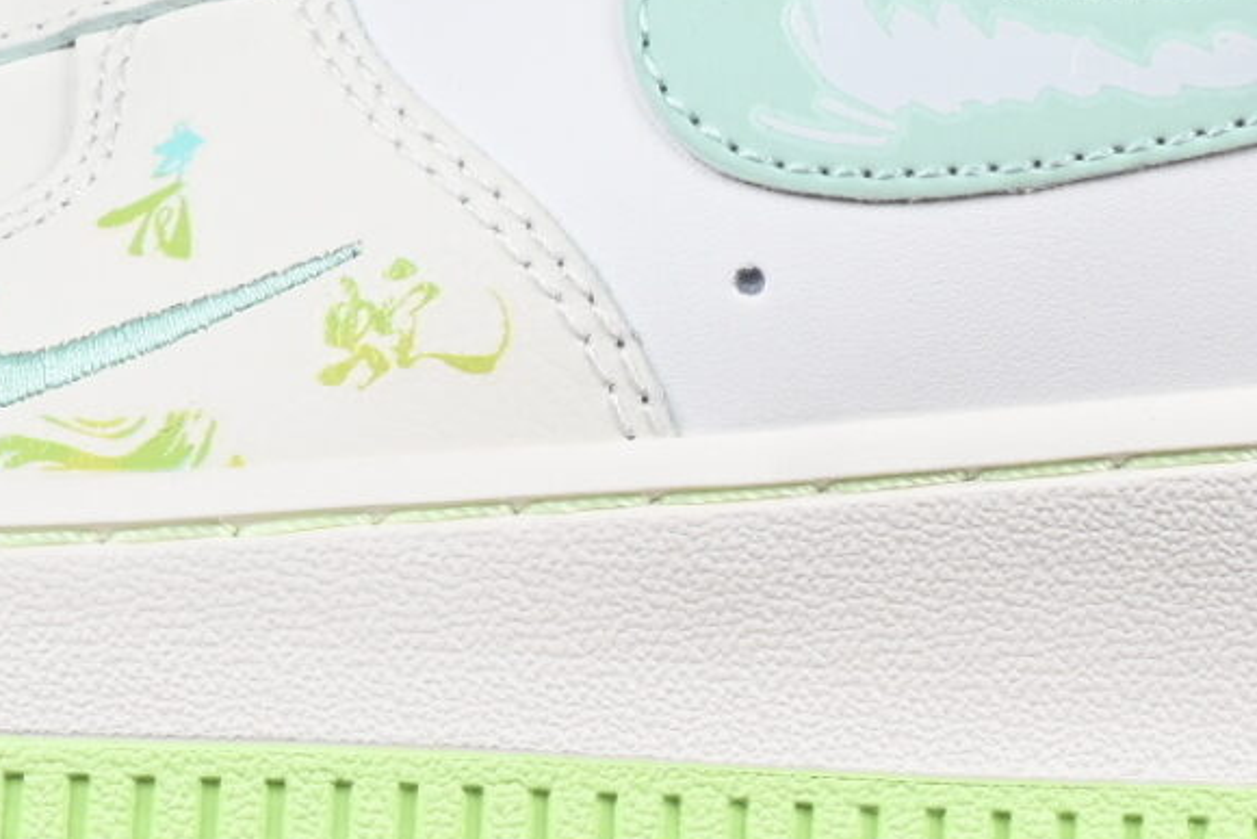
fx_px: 11560
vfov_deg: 4.1
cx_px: 739
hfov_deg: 6.2
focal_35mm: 331
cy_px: -227
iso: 160
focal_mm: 50
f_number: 8
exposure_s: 1/80
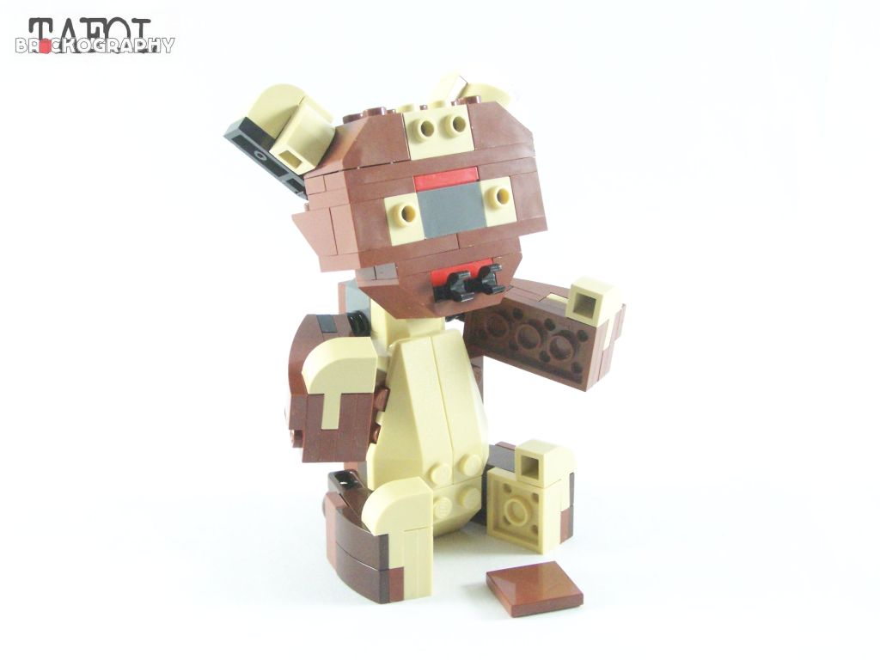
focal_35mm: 56
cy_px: 330
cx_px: 440
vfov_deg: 26.1
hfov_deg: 34.3
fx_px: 1424
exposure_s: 1/60
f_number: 4
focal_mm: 9.3
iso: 400
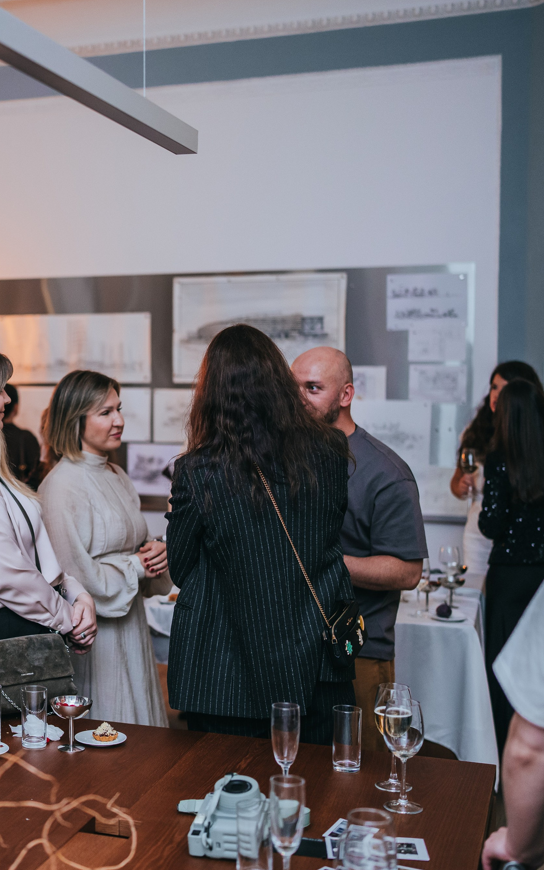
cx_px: 12
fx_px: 1304
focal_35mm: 55
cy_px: 441
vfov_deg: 36.9
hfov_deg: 22.7
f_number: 1.4
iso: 1250
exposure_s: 1/200
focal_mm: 35
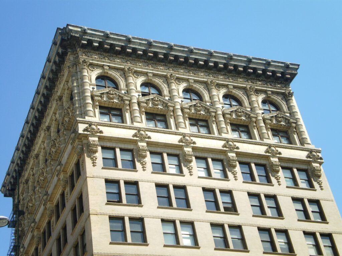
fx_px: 692
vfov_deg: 21.0
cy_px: 128
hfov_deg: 27.8
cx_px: 171
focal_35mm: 70
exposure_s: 1/125
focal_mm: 12.3
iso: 50
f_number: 6.5
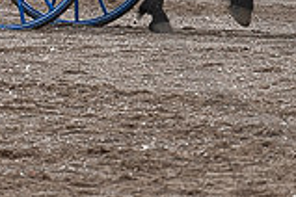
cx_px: 356
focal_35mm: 507
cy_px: -90
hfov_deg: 4.1
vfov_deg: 2.7
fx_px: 4168
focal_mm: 160
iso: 560
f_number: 5.6
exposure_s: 1/1000
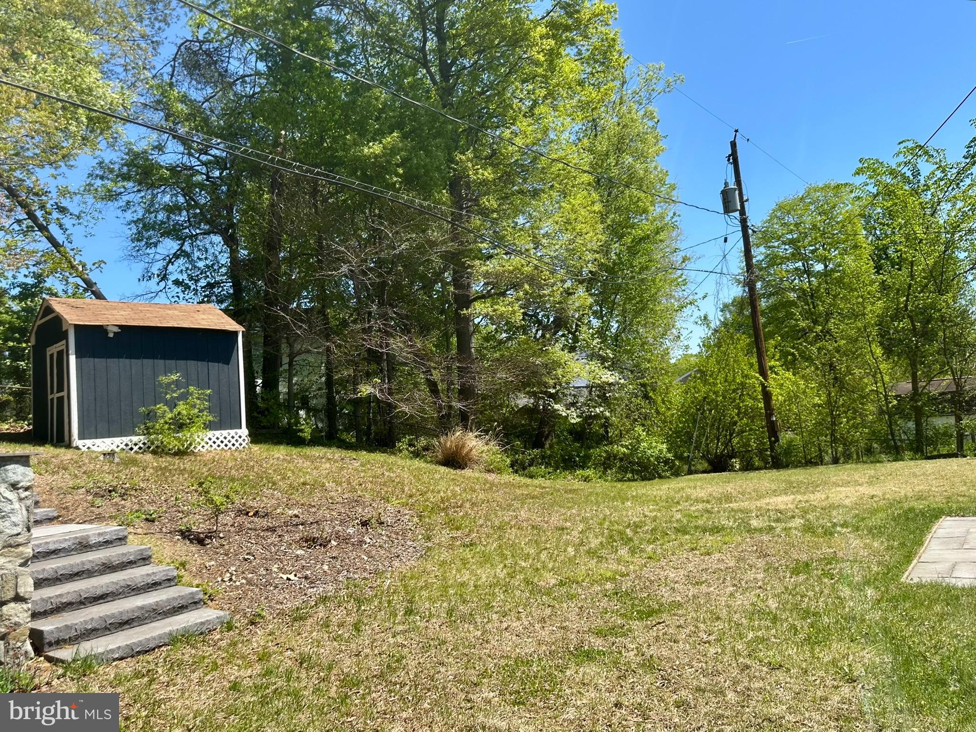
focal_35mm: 24
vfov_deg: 56.8
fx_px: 677
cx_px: 488
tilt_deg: +4.2
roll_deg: +6.3
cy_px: 366
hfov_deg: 71.6
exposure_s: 1/2809
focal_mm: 6.86
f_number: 1.78
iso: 80
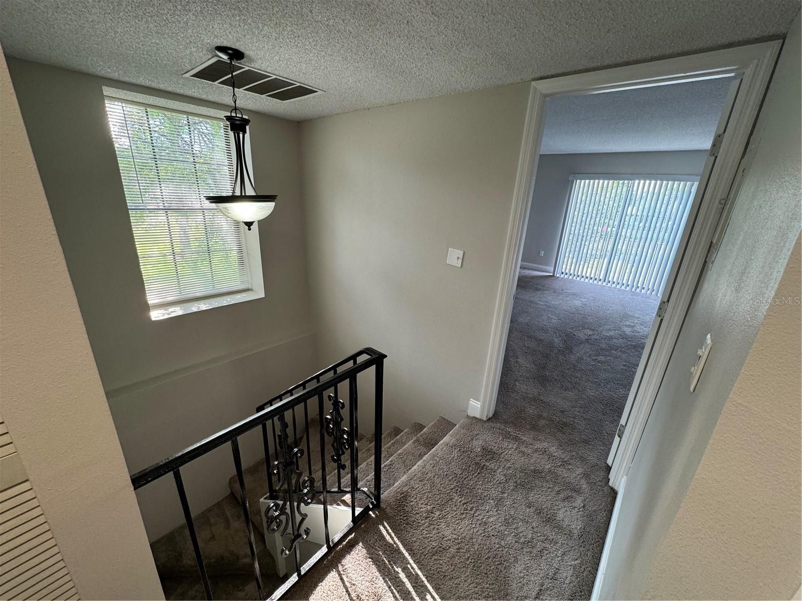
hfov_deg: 102.1
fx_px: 324
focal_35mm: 14
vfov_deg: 85.7
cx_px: 401
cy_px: 300
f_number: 2.2
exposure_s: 1/120
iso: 160
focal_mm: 2.22
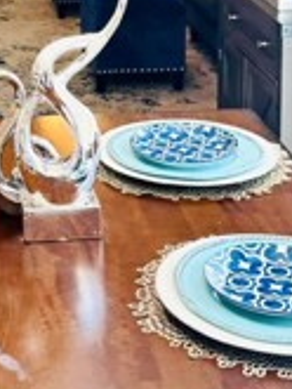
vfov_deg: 20.2
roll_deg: +1.1
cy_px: -26
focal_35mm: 93
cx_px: 16
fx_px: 1045
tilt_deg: -11.6
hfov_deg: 15.7
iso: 64
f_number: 1.78
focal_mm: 6.76
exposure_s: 1/120
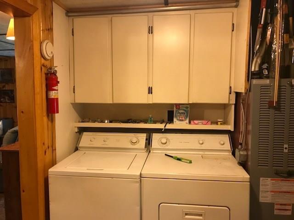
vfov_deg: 49.7
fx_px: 238
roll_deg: -0.2
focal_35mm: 28
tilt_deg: -4.8
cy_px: 110
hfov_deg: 63.4
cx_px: 147
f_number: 1.8
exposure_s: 1/11
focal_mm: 3.99
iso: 100
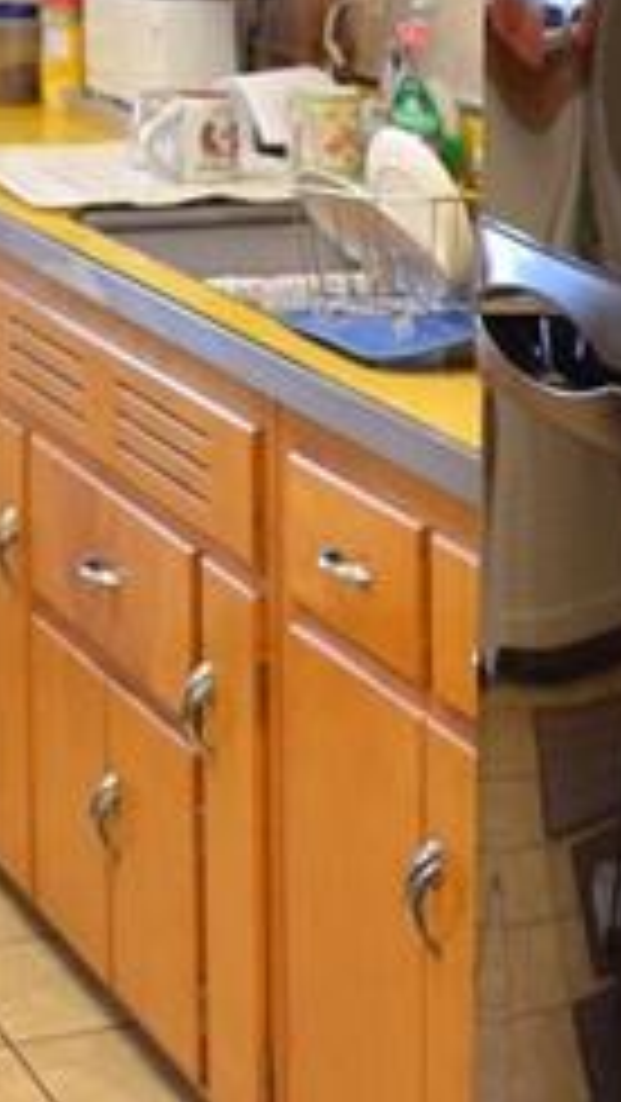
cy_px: 315
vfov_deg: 18.1
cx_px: 536
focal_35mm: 118
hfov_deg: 10.2
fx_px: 3451
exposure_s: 1/80
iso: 800
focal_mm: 24
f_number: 4.5
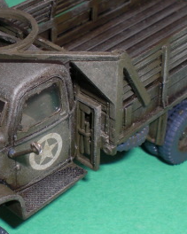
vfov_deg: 21.2
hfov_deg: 16.9
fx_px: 623
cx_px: 31
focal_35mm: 90
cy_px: 137
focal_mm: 6.3
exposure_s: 1/60
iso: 100
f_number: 5.6
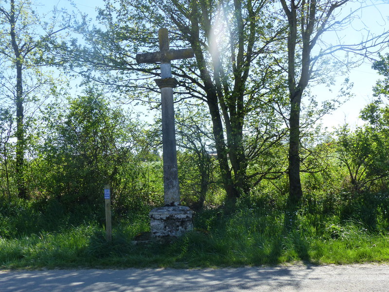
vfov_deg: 30.9
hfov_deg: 40.4
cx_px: 194
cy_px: 146
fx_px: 528
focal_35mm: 47
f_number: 4
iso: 160
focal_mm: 8.4
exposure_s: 1/500
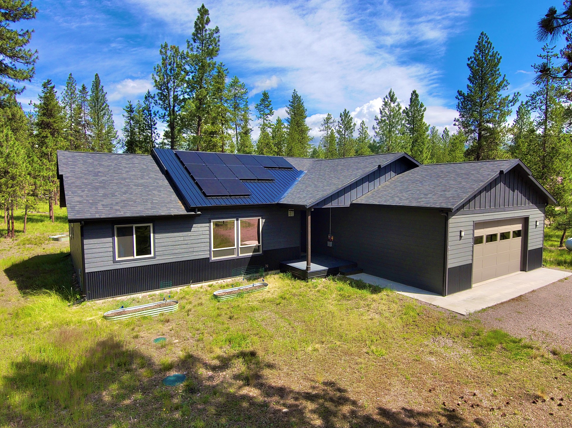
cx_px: 296
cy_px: 215
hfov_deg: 76.4
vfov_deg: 61.0
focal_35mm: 22
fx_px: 363
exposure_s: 1/1412
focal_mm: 3.7
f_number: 2.8
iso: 101
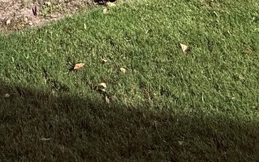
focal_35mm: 66
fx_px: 466
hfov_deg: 29.0
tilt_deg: +6.6
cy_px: -256
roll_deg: +0.5
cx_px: -1
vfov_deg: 13.1
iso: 50
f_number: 2.2
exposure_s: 1/1312
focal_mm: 2.22
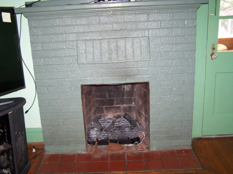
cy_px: 87
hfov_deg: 49.0
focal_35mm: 38
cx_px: 116
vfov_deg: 37.7
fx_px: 256
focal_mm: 6.3
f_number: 2.8
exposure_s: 1/60
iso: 140
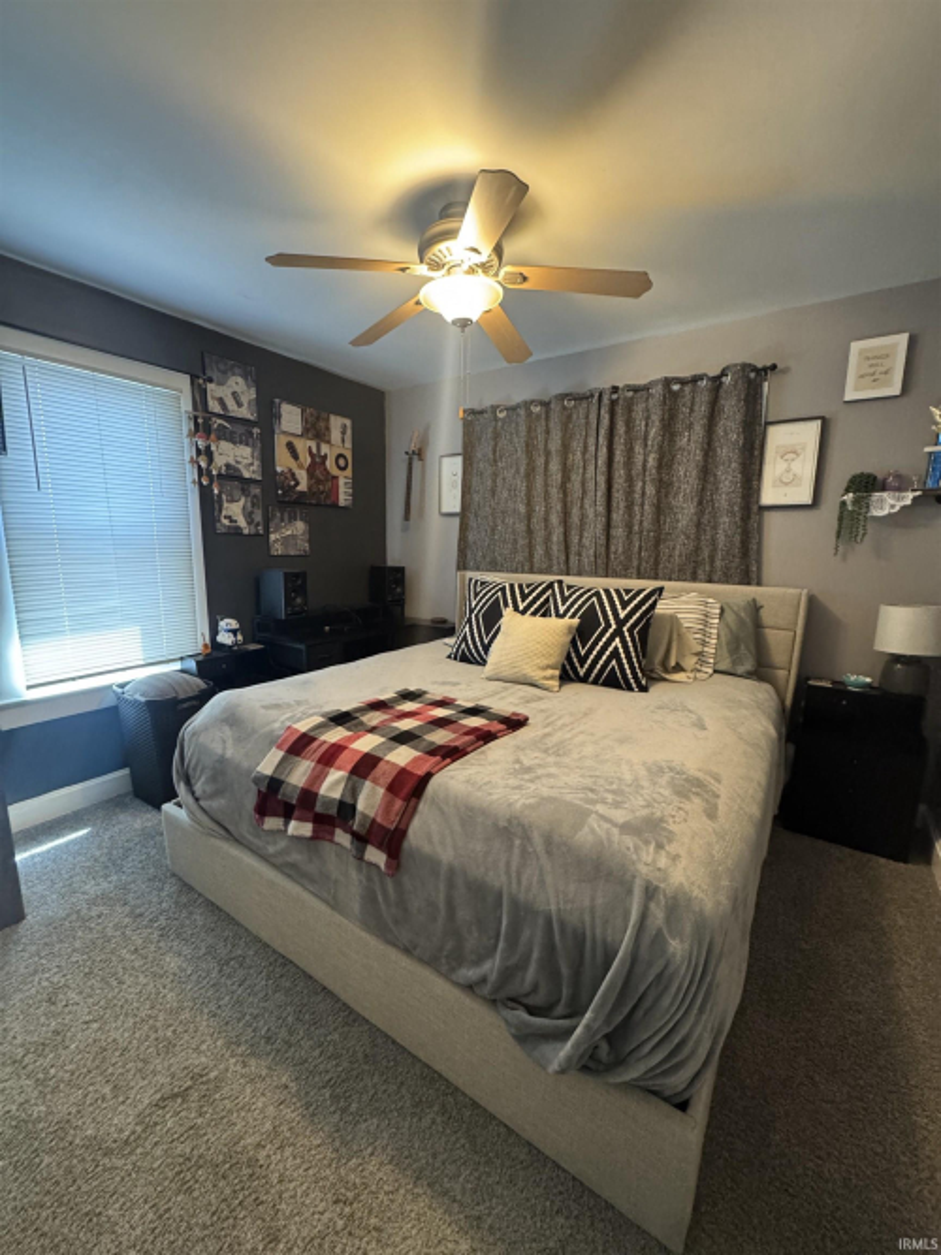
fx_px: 508
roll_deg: -0.6
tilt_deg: -8.4
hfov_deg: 85.7
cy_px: 628
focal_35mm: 14
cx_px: 470
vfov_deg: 102.1
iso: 1000
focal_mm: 2.22
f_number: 2.2
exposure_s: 1/60
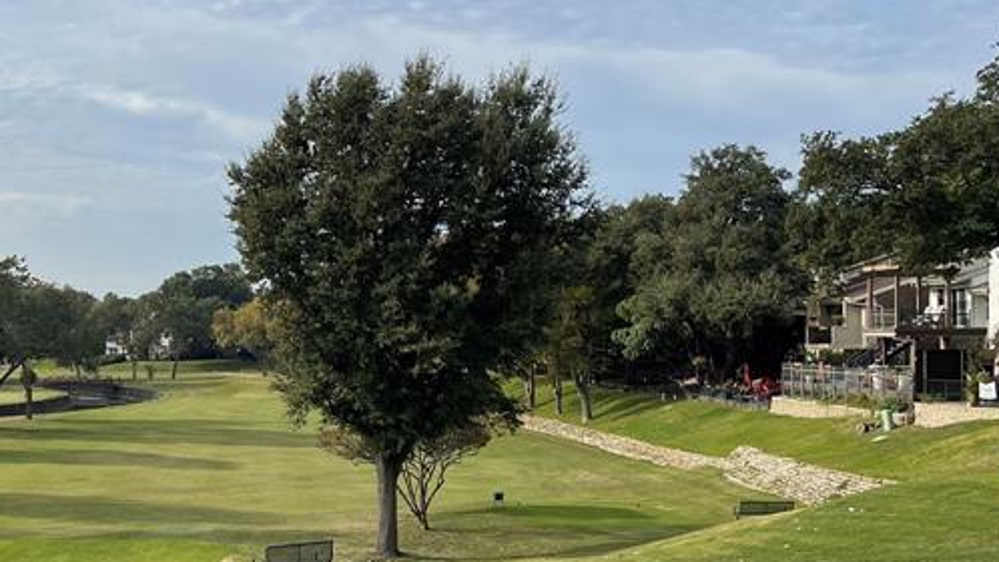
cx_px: 158
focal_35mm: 56
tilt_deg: -0.5
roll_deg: -0.8
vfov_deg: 21.4
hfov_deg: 35.6
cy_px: 319
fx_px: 1483
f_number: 1.6
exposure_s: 1/4049
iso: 32
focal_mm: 5.1
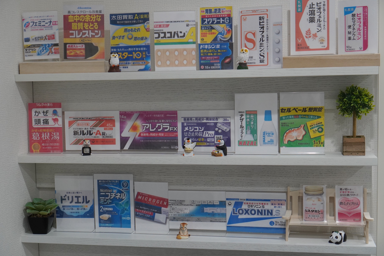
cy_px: 128
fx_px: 560
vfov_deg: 25.8
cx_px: 192
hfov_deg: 37.9
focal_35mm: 52
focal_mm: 35
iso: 1250
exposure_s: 1/160
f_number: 4
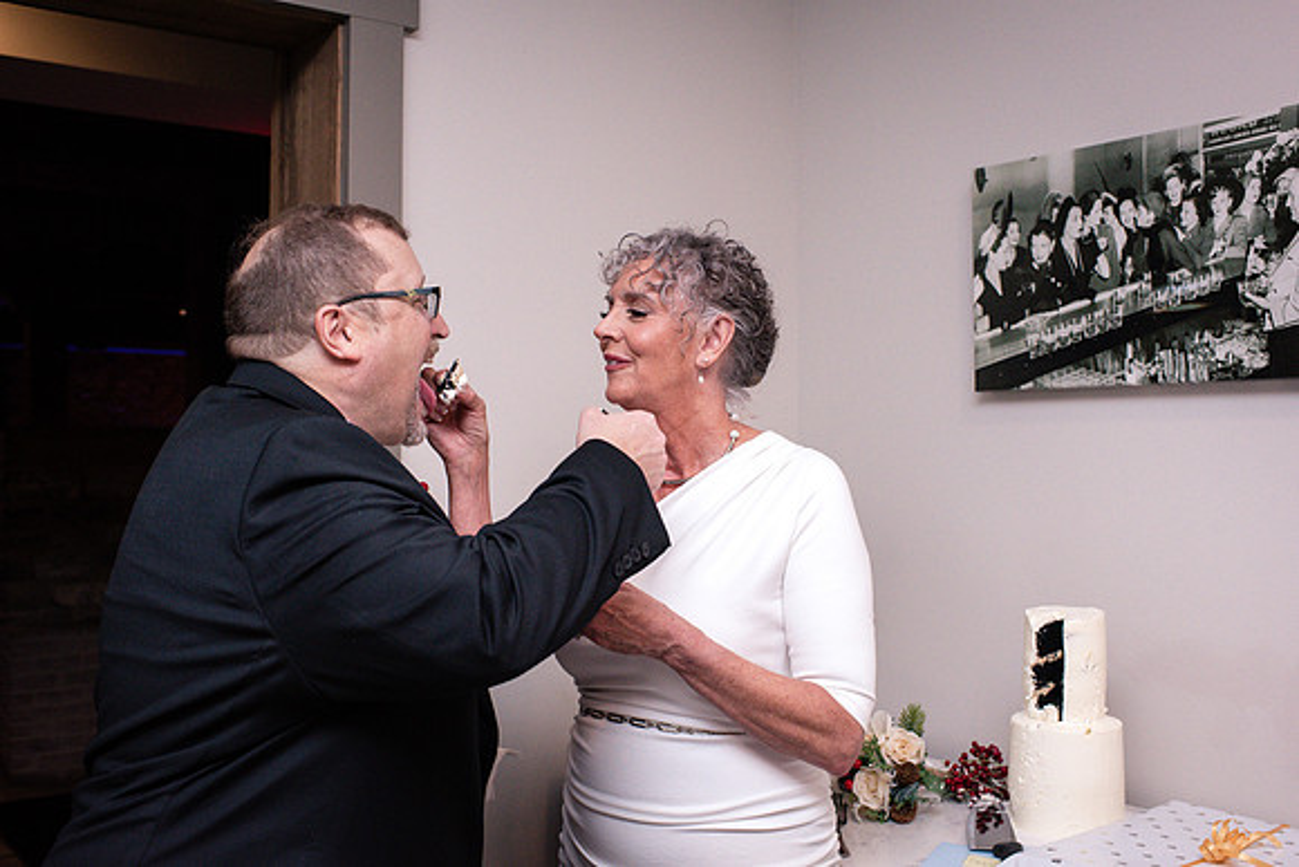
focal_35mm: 35
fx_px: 1263
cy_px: 434
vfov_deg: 37.9
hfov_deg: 54.4
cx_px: 650
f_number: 5.6
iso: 2500
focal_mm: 35
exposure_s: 1/200
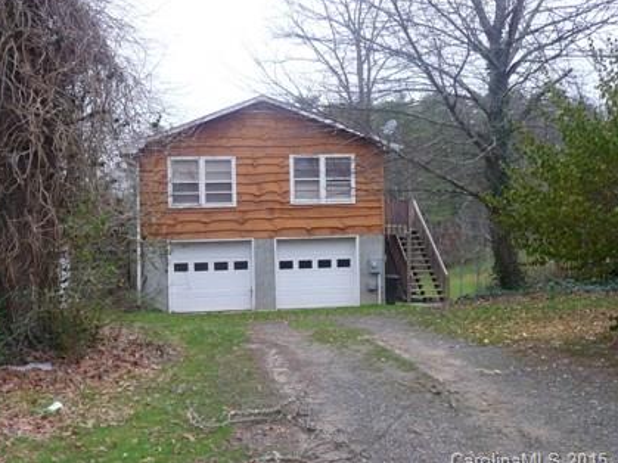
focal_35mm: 46
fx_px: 821
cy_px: 227
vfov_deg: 31.5
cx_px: 289
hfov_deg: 41.2
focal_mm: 5.3
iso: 125
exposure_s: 1/30
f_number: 3.5
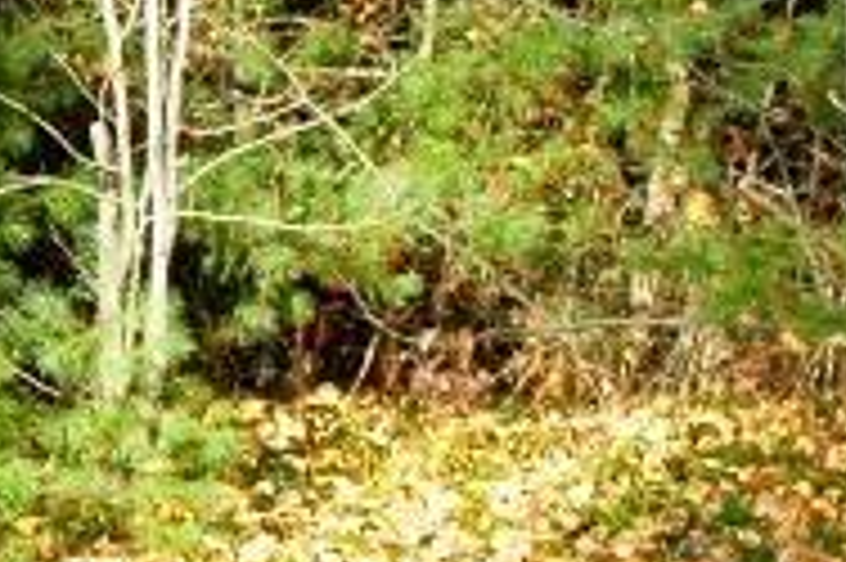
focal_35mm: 205
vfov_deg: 6.7
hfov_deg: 9.8
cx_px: -392
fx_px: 4807
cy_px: 360
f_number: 9
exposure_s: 1/125
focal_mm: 25
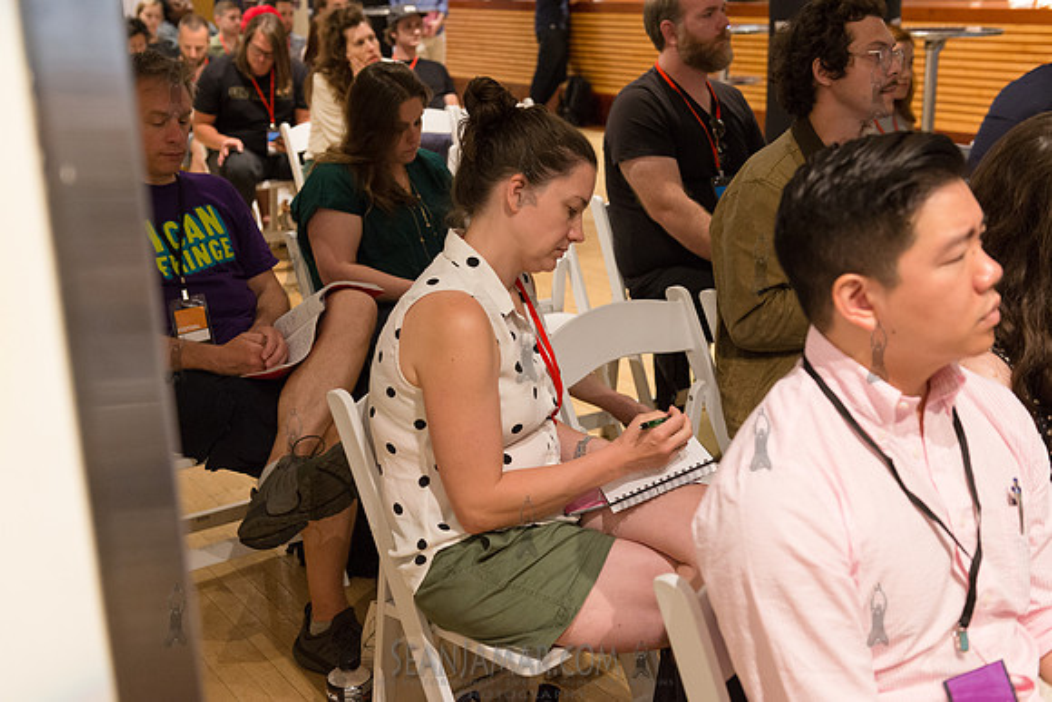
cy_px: 351
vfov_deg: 31.9
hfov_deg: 46.4
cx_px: 526
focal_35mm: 42
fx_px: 1228
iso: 2500
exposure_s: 1/100
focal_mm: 42
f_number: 4
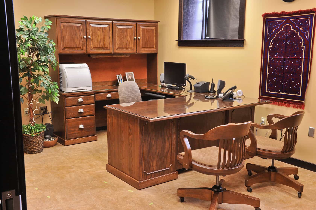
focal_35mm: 40
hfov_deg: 48.5
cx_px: 158
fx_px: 351
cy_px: 105
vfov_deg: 33.4
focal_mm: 40
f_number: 20
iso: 320
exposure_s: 1
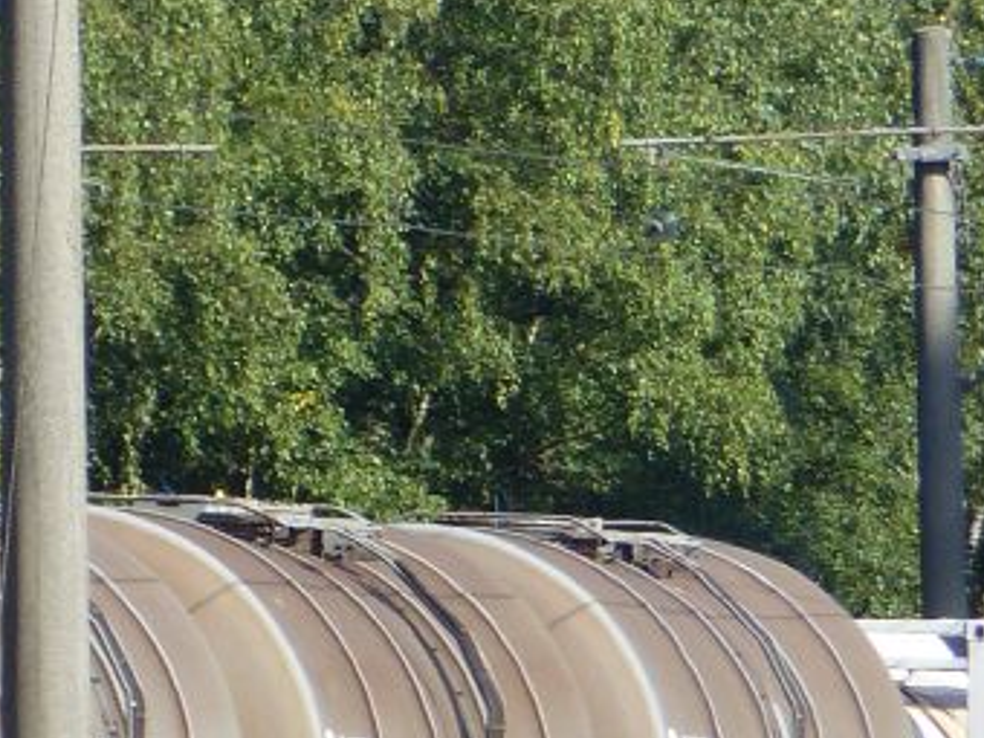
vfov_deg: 0.9
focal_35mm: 1682
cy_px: 767
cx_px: -605
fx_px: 47813
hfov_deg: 1.2
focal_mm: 85.8
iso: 100
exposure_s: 1/640
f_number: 3.5
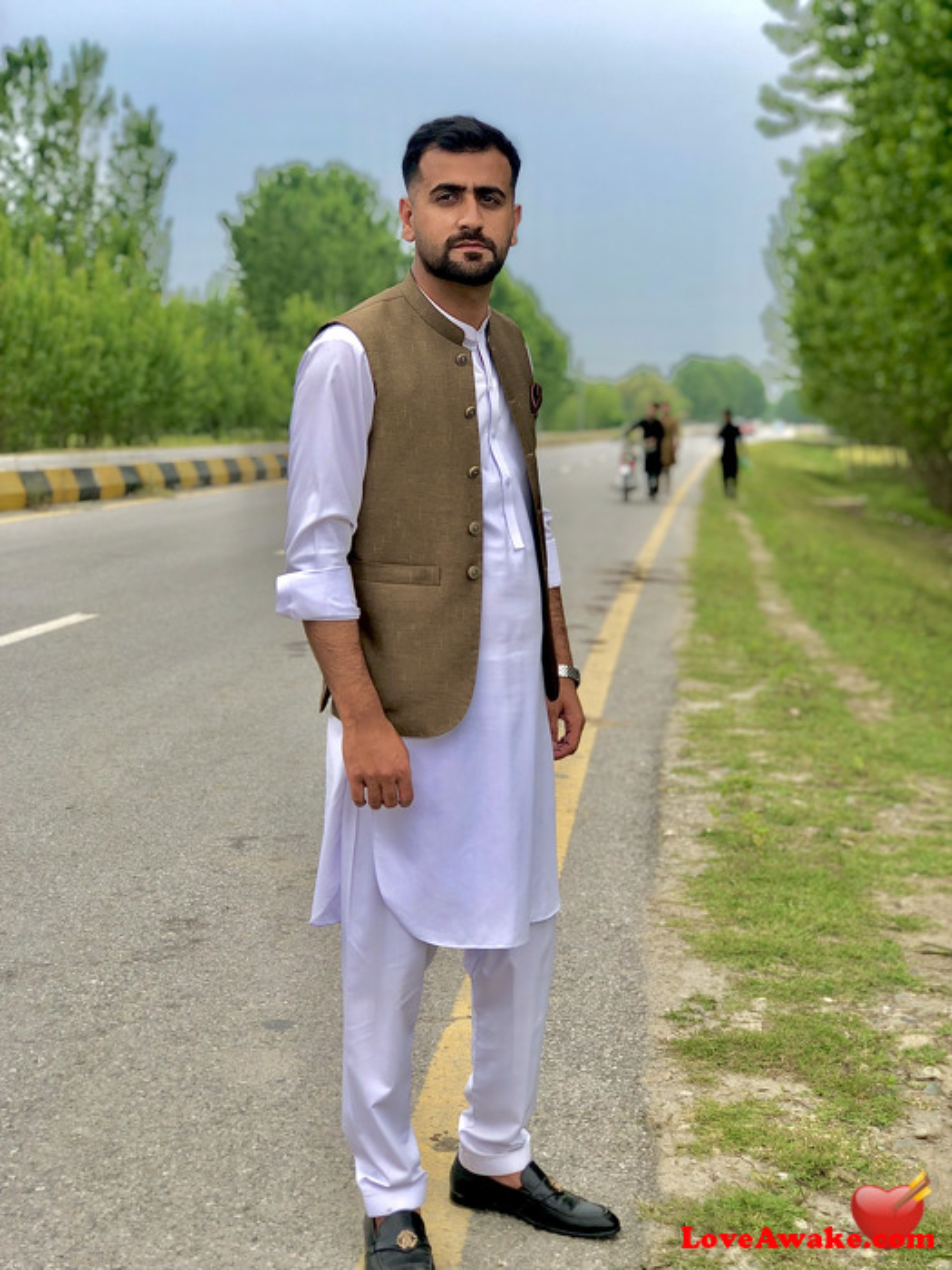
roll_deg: -1.9
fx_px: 2090
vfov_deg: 33.8
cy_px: 635
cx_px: 476
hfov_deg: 25.7
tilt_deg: -5.4
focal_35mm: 57
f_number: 2.8
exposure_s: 1/128
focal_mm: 6.6
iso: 20
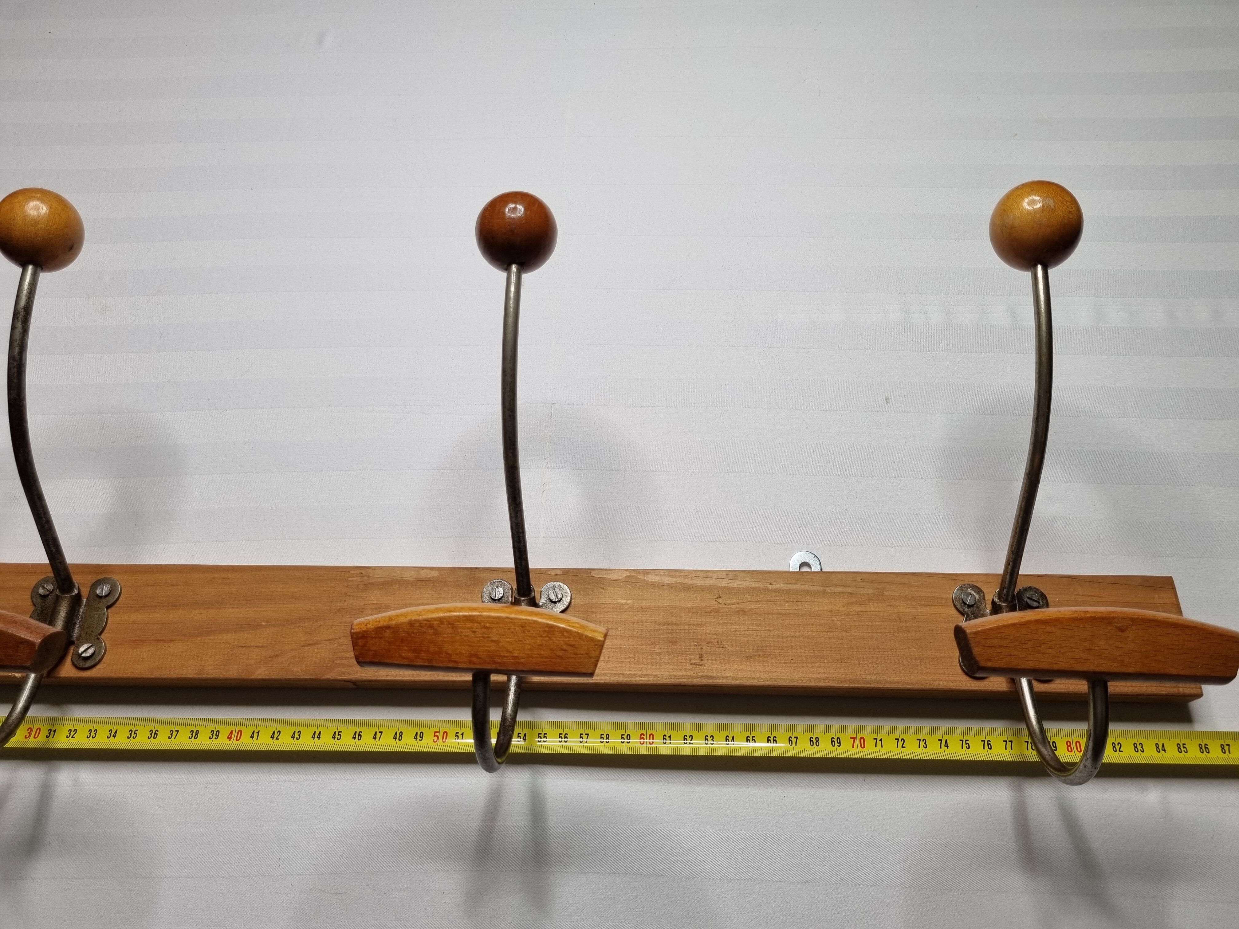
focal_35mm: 26
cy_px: 464
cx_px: 620
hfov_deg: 67.3
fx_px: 931
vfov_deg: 53.1
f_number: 1.8
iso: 64
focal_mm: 5.4
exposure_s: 1/100
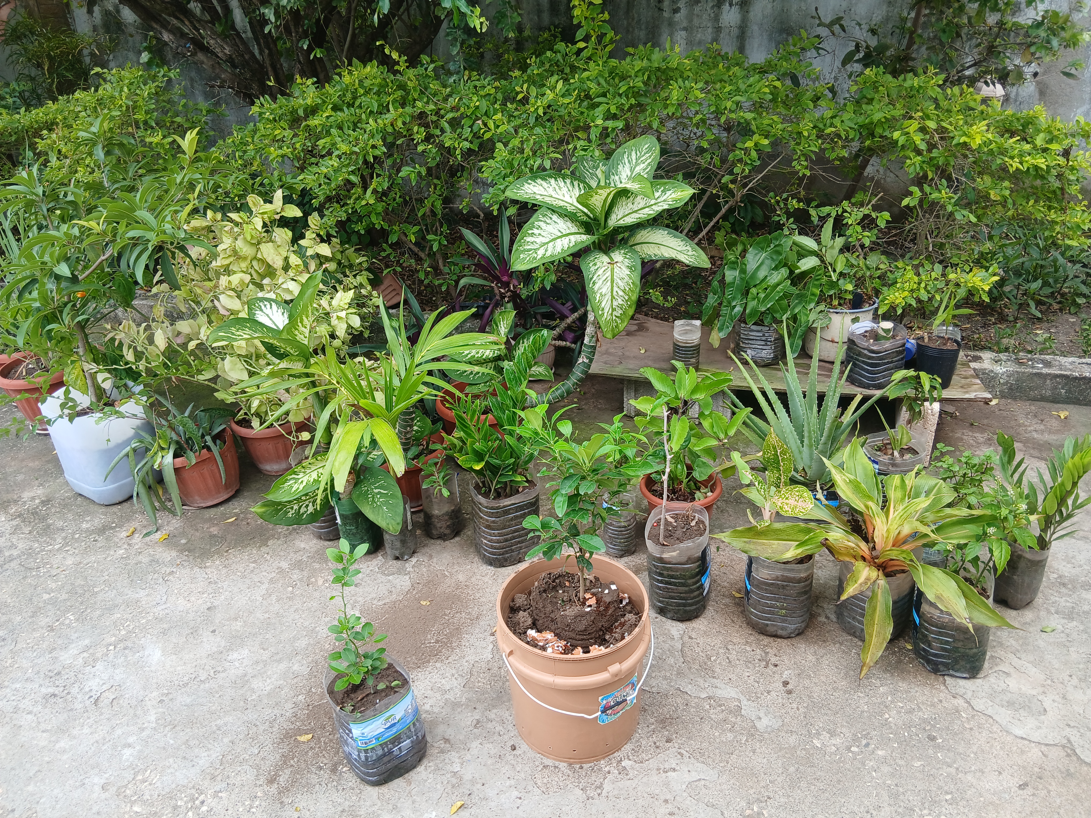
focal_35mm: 26
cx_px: 546
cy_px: 409
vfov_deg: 53.1
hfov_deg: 67.3
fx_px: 819
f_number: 1.8
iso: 25
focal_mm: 3.98
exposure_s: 1/100
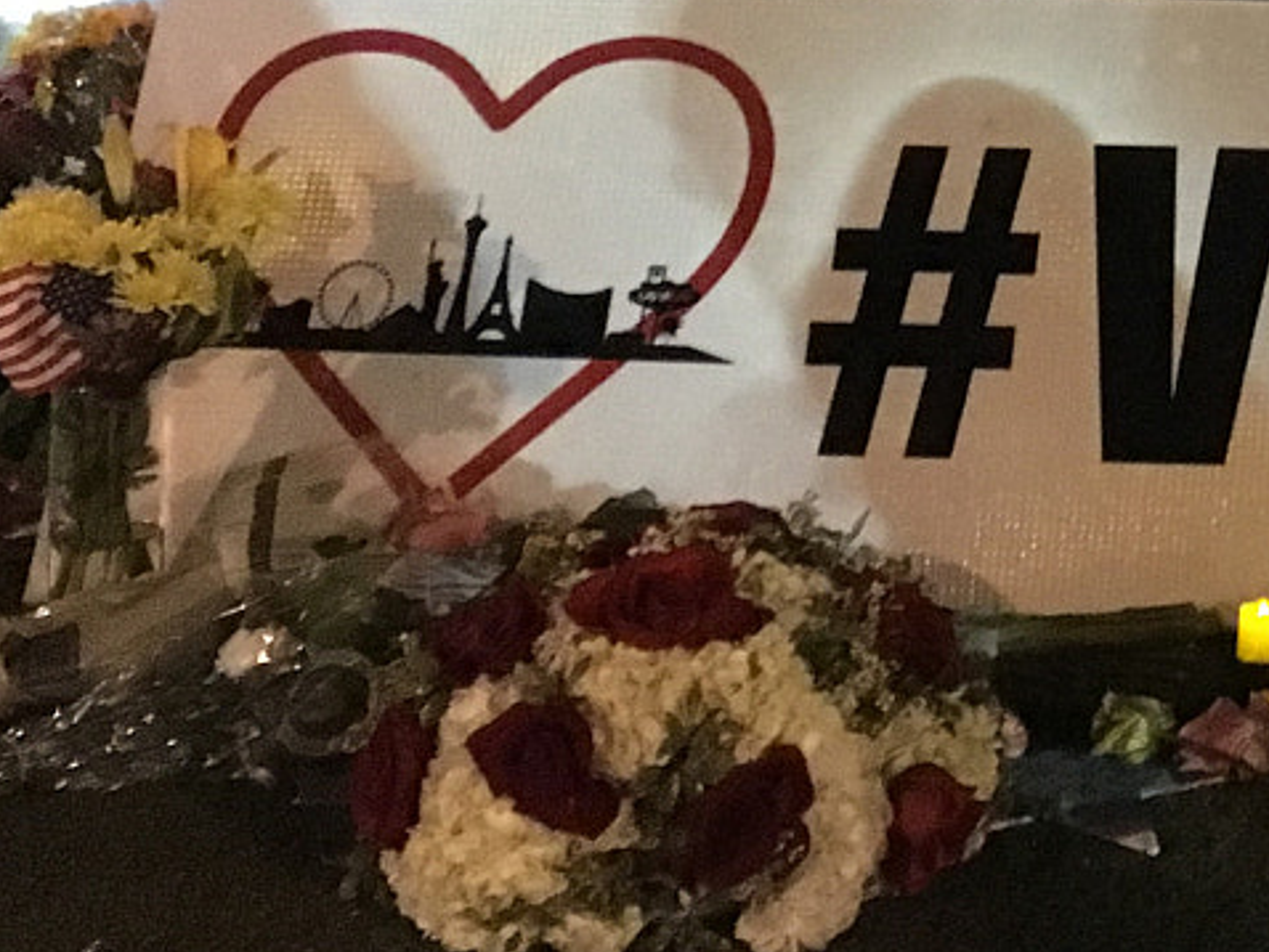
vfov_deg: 14.8
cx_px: 1739
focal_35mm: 97
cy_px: -122
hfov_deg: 18.5
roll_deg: -0.8
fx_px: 3558
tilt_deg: -4.5
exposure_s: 1/15
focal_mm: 4.15
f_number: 2.2
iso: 1000
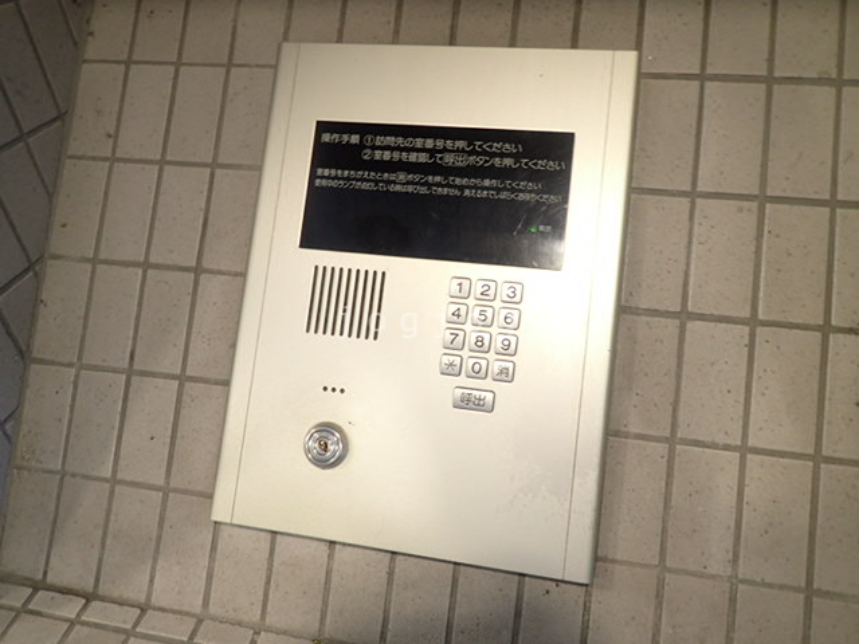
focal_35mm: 25
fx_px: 620
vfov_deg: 54.9
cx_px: 430
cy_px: 322
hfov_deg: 69.4
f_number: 2
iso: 200
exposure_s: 1/30
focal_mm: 4.5
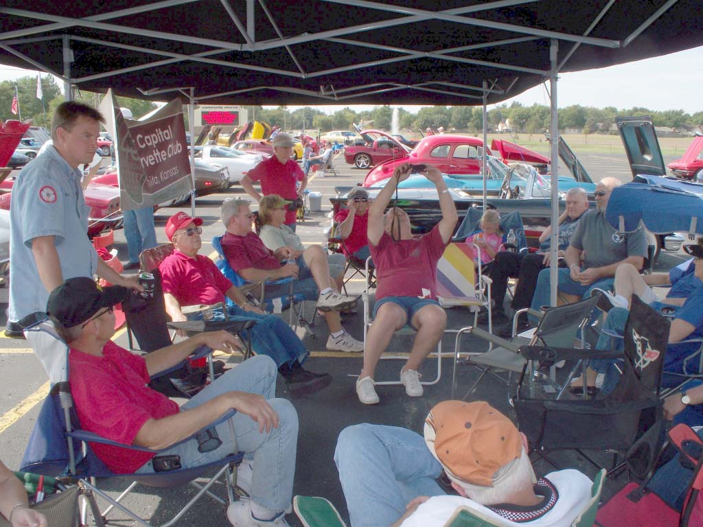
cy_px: 264
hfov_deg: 51.4
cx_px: 352
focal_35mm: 36
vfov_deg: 39.7
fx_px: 731
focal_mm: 7.54
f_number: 8
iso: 64
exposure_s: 1/125
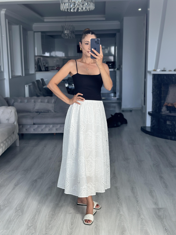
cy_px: 118
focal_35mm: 48
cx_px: 88
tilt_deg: -15.7
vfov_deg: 39.7
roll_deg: -1.3
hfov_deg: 30.3
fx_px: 325
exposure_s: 1/172
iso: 100
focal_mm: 6.86
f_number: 1.78
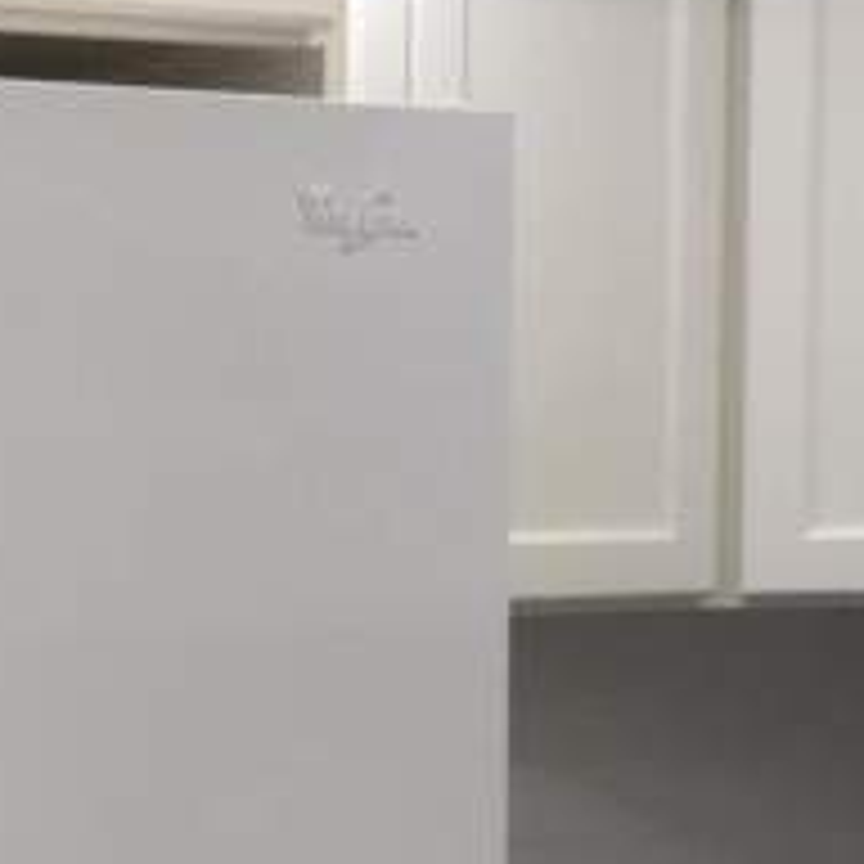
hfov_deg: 14.9
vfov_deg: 15.1
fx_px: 3191
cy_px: 891
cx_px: -176
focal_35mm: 113
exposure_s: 1/500
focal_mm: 6.3
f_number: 1.7
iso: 800
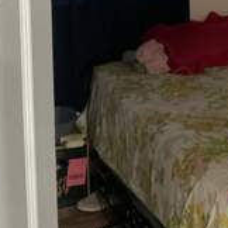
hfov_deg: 21.6
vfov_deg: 21.8
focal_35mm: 76
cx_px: 249
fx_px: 566
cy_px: -8
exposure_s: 1/24
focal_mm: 3
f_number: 1.8
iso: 500
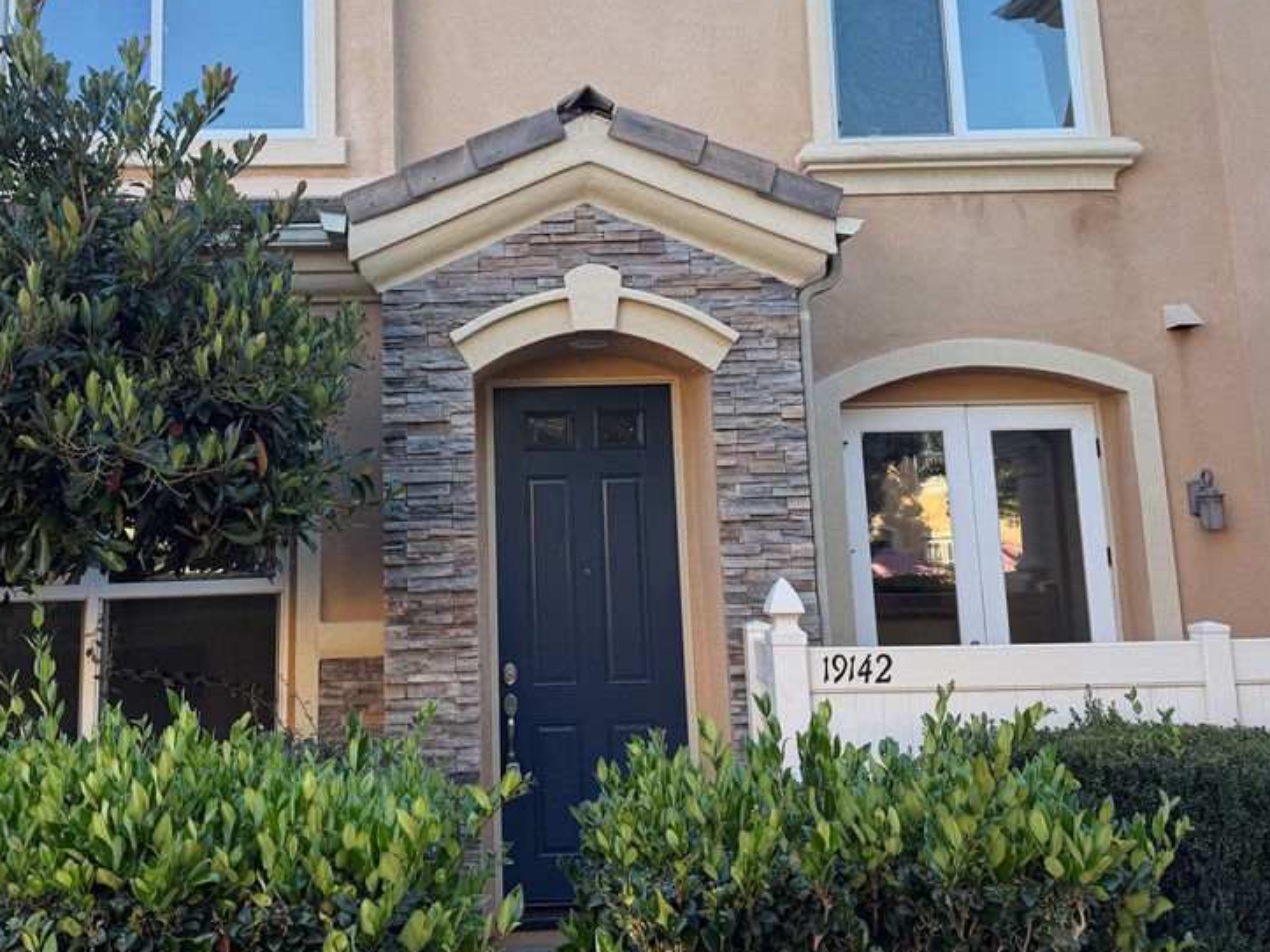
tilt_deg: +9.7
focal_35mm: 34
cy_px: 346
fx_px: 1247
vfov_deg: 41.4
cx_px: 520
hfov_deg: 53.7
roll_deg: +2.2
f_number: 1.78
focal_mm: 6.76
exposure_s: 1/423
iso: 80
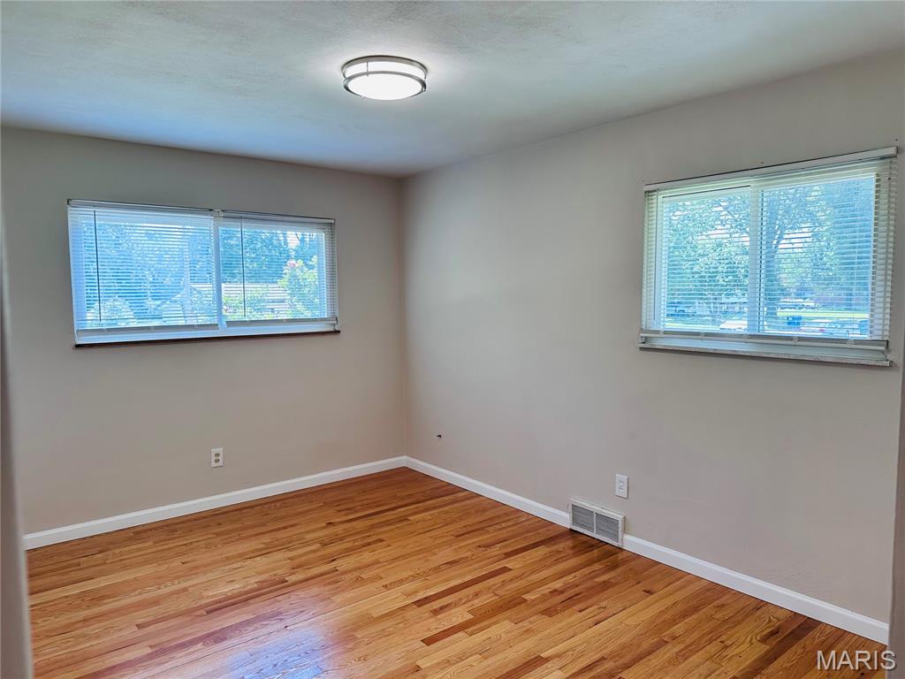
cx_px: 452
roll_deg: +0.6
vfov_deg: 56.8
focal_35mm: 24
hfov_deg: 71.6
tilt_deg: -4.0
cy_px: 340
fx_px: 627
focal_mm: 6.86
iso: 100
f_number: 1.78
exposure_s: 1/149
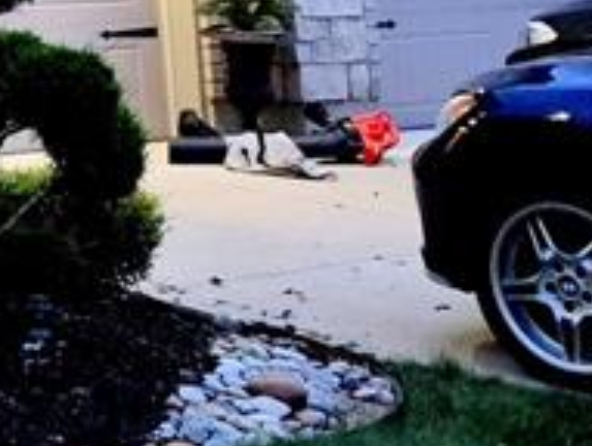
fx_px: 2108
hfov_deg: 13.9
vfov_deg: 10.8
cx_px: -527
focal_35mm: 123
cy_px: -502
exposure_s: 1/60
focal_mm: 5.4
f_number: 1.8
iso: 1250
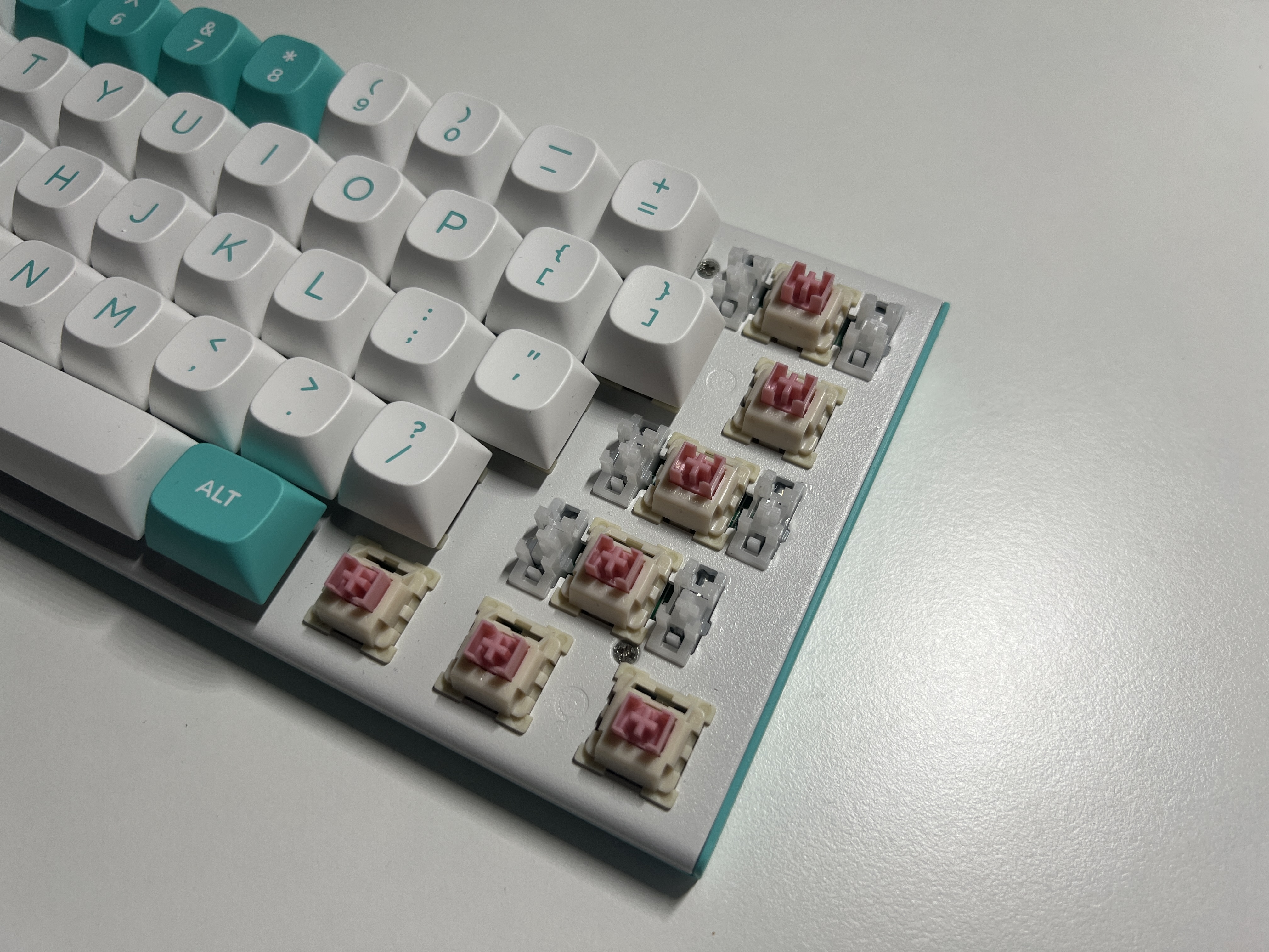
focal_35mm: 26
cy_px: 476
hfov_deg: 67.3
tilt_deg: -62.6
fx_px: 953
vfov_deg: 53.1
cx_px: 634
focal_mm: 5.7
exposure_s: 1/121
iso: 50
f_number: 1.5
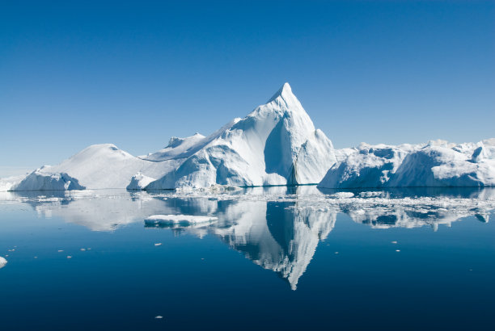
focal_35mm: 36
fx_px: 496
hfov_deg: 53.1
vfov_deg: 37.0
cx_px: 248
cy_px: 166
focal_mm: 24
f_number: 16
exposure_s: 1/250
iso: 200
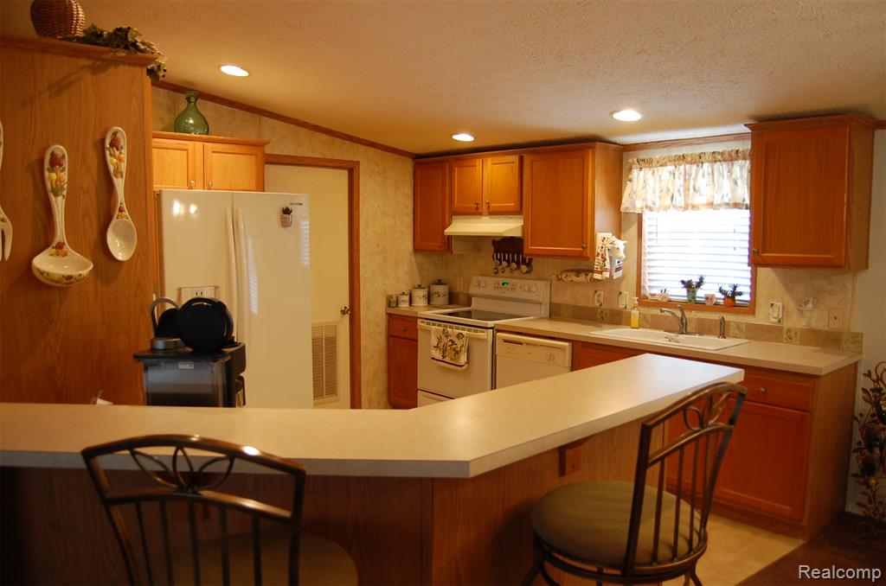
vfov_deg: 47.7
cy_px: 293
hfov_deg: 67.5
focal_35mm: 27
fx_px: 663
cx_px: 443
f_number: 3.5
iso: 400
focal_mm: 18
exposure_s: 1/30
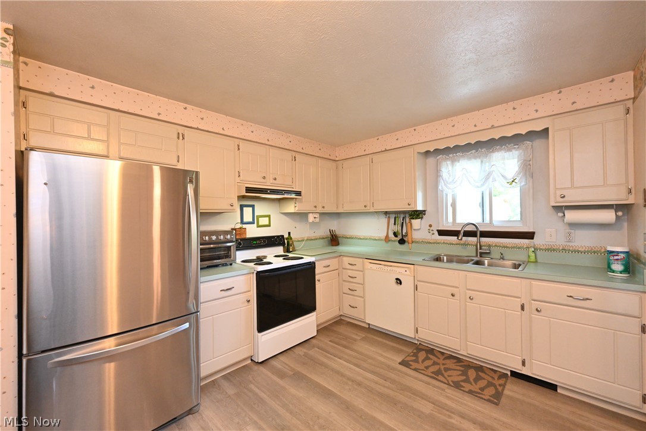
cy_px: 216
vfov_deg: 81.2
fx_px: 251
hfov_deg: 104.3
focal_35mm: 14
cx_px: 323
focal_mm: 14
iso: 3200
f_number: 9
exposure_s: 1/15
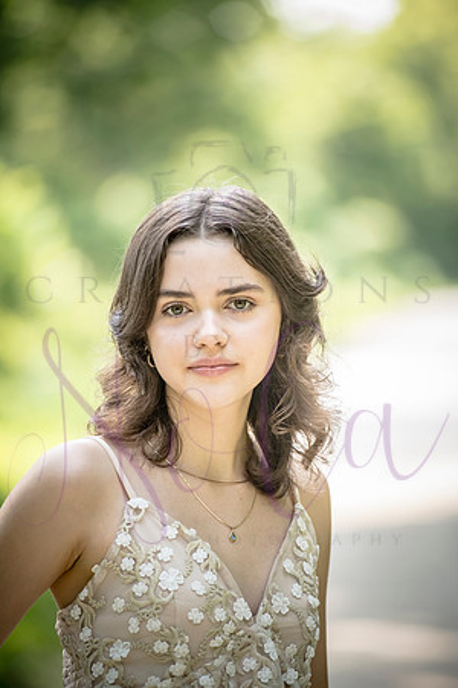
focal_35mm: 200
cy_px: 344
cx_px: 229
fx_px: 3816
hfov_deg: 6.9
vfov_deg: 10.3
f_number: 4
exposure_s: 1/320
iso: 400
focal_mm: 200
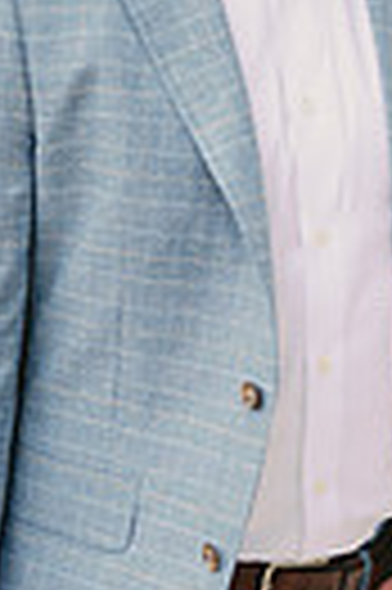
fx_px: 2817
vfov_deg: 11.9
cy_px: 144
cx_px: 146
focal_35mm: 172
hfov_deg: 8.0
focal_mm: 50
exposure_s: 1/640
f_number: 2
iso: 100
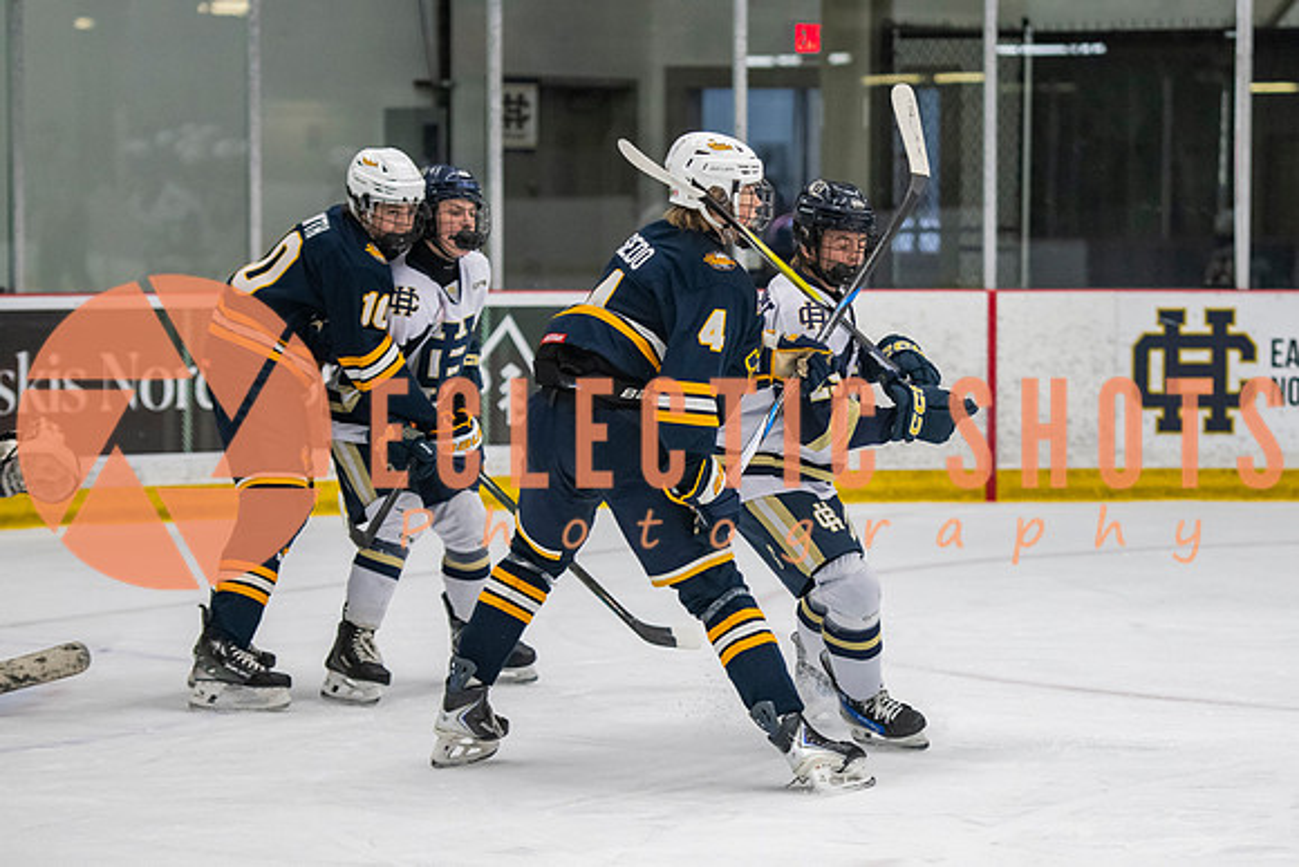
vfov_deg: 9.0
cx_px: 862
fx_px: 5529
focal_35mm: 153
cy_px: 518
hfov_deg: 13.4
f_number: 3.2
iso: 2000
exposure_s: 1/640
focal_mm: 105
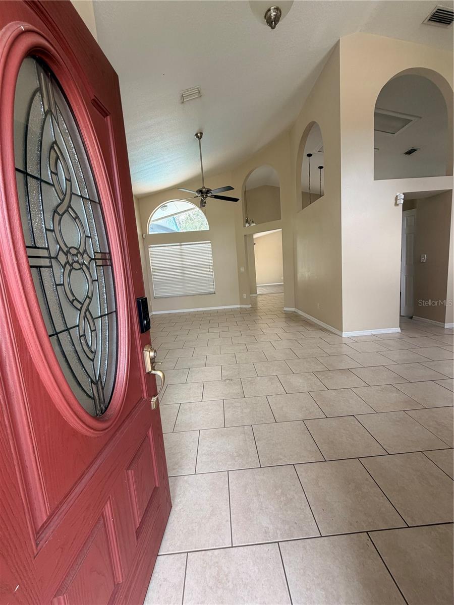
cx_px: 227
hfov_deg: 85.7
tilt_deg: -8.5
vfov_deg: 102.1
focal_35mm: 14
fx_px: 245
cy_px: 302
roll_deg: +3.8
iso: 100
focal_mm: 2.22
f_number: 2.2
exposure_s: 1/121
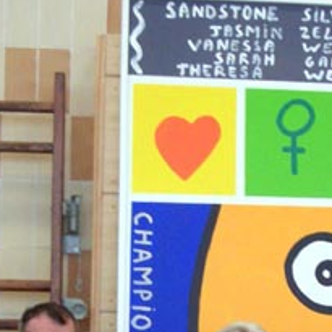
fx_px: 1259
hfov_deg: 14.9
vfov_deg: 14.6
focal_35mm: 116
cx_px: 260
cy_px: 387
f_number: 3.1
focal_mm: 8.2
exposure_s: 1/80
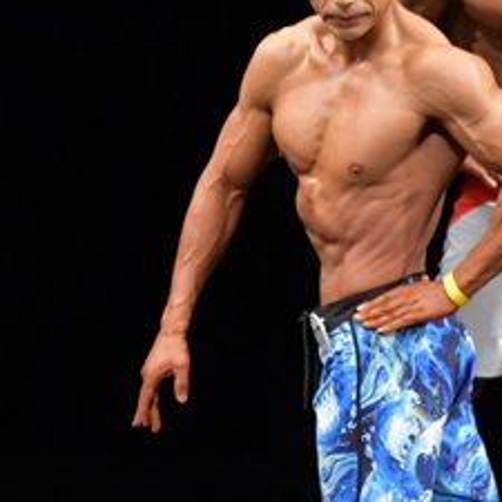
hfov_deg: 2.0
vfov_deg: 2.0
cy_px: 310
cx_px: -28
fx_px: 14373
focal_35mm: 876
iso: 3200
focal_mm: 200
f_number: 5.6
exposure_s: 1/400
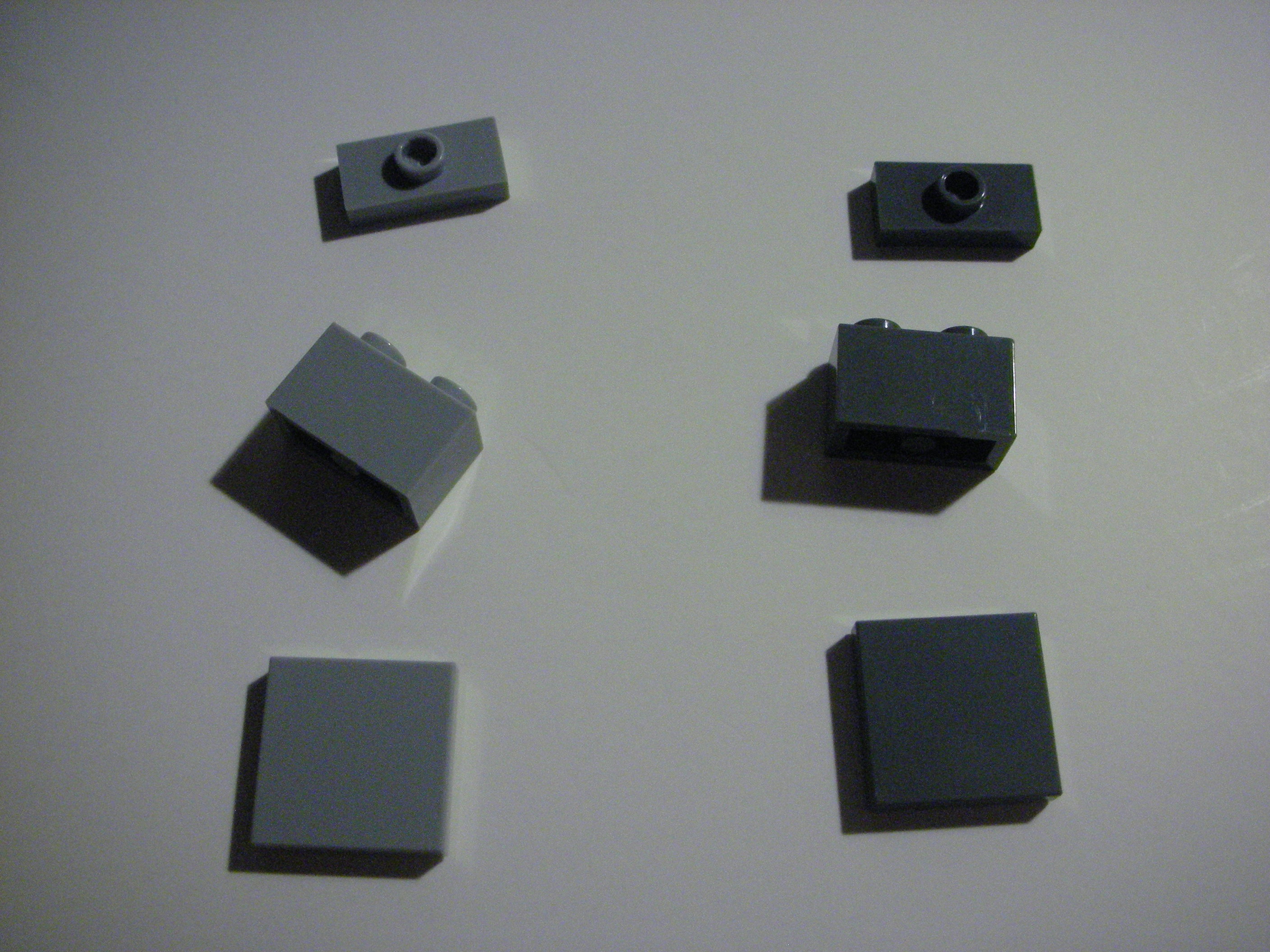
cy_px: 476
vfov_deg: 40.7
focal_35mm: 35
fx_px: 1284
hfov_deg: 52.6
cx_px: 635
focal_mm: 5.8
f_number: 3
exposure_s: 1/200
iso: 400
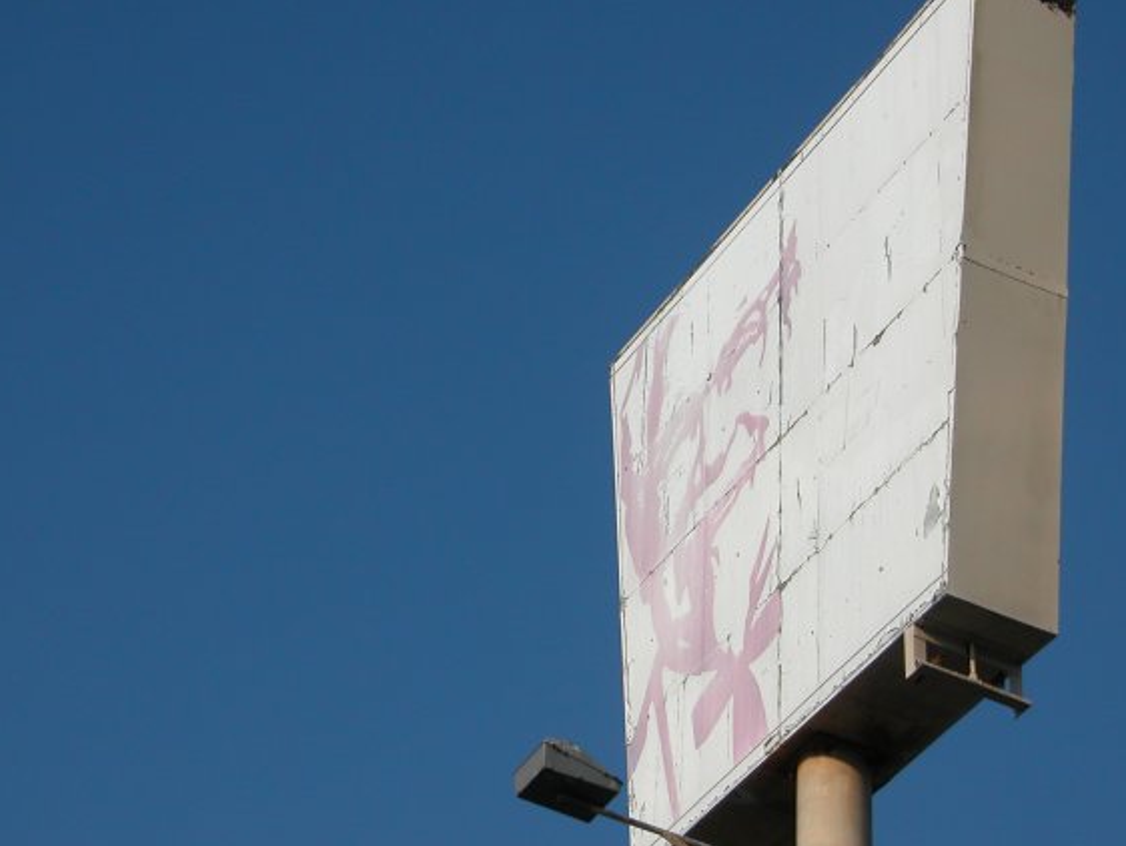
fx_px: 3612
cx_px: 509
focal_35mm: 111
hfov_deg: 17.7
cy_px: 469
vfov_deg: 13.3
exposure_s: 1/1838
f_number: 3.4
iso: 100
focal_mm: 19.9
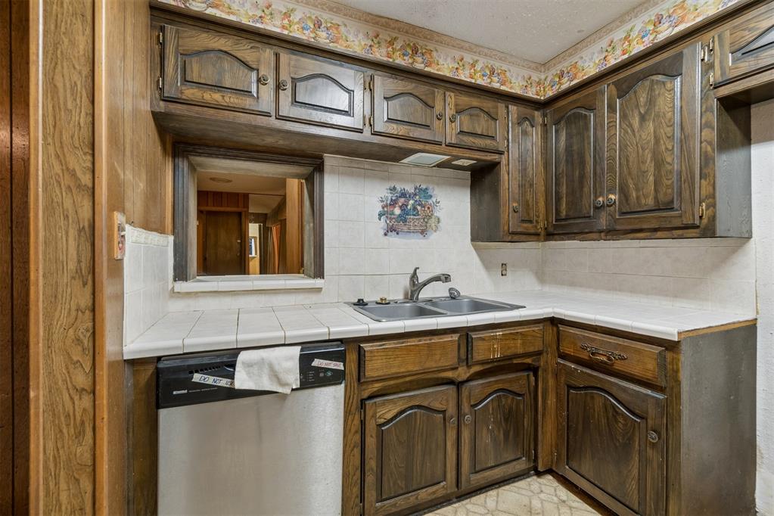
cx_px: 387
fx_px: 322
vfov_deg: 77.3
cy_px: 258
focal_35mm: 15
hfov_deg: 100.4
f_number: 6.3
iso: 200
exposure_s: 1/13
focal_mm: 10
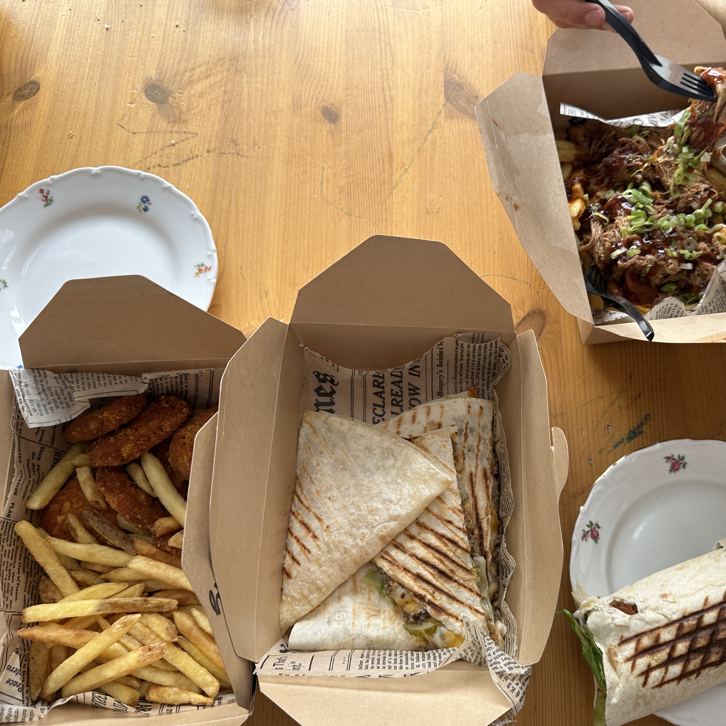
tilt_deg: -70.3
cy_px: 367
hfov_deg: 55.4
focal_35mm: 29
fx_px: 688
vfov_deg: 55.6
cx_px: 417
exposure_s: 1/158
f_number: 1.78
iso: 64
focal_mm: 6.86
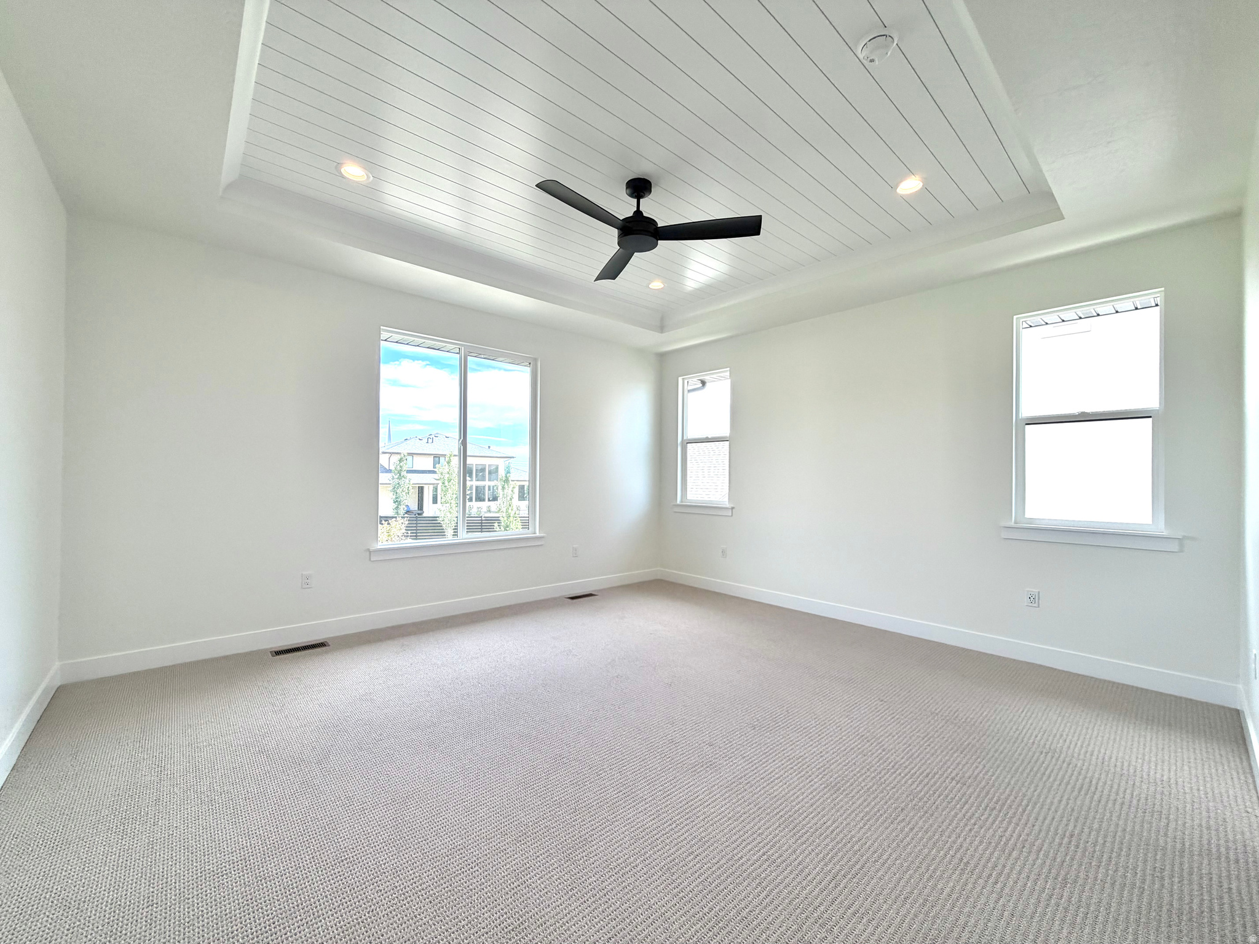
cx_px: 630
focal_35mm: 14
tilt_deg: +0.4
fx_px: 509
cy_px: 472
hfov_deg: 102.1
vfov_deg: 85.7
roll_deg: -0.2
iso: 50
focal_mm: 2.22
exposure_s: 1/166
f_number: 2.2
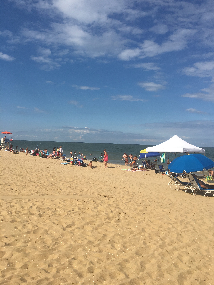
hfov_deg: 48.2
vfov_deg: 61.7
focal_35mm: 29
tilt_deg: -0.1
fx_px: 239
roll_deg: -2.3
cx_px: 107
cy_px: 142
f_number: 2.2
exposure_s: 1/2959
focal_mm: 4.15
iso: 25
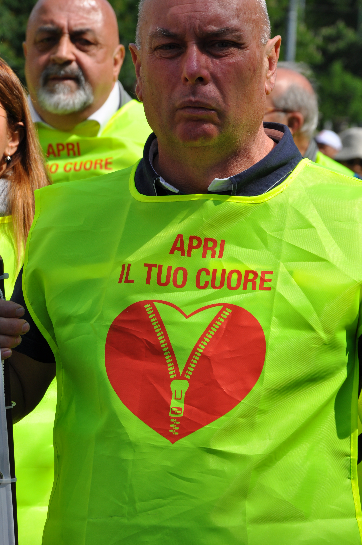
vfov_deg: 13.1
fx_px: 2382
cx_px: 181
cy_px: 272
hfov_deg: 8.7
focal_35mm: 158
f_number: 10
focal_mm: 105
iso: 200
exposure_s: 1/400
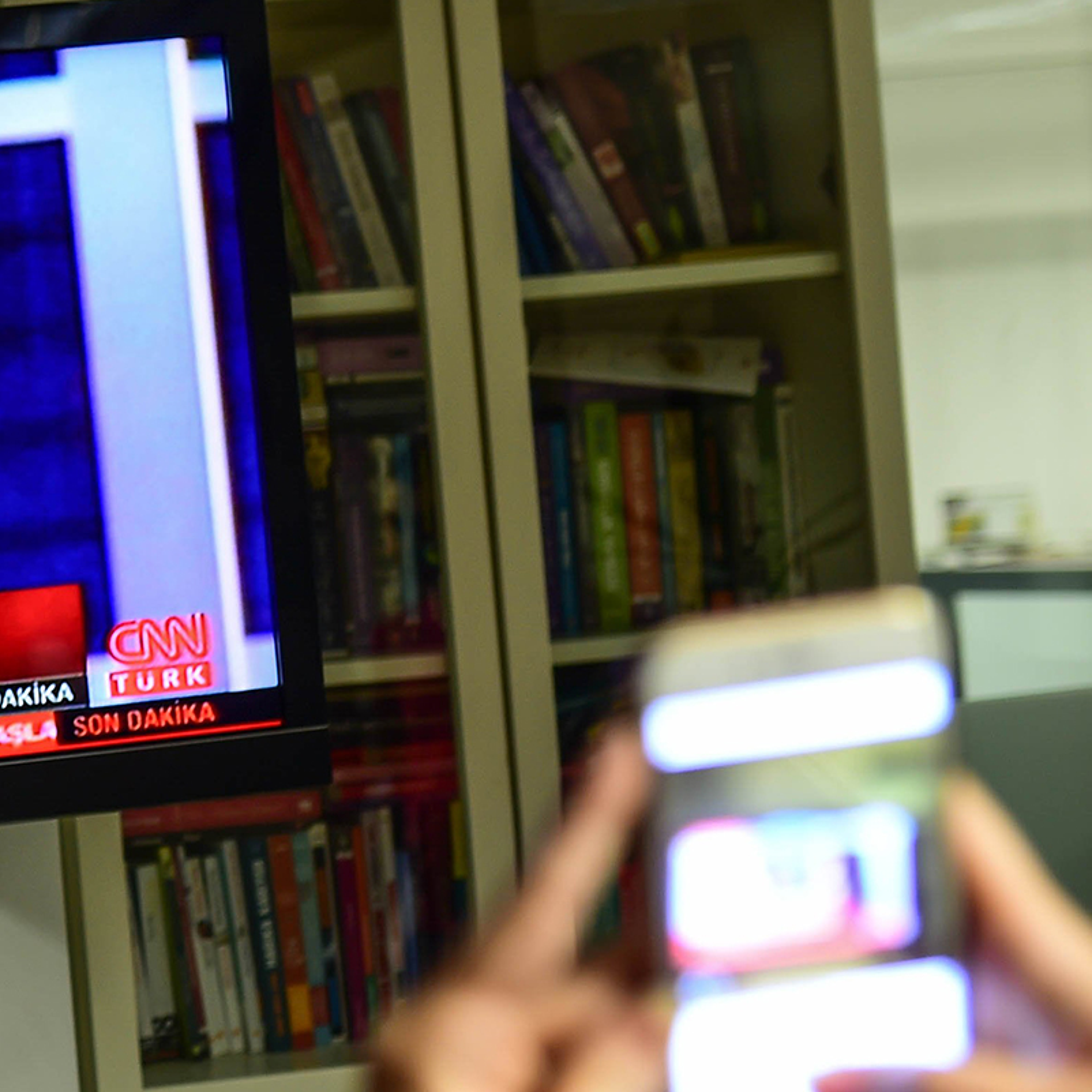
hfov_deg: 16.3
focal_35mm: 95
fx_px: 3391
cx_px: -648
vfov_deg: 18.3
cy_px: 646
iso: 500
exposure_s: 1/30
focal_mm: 35
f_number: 2.5
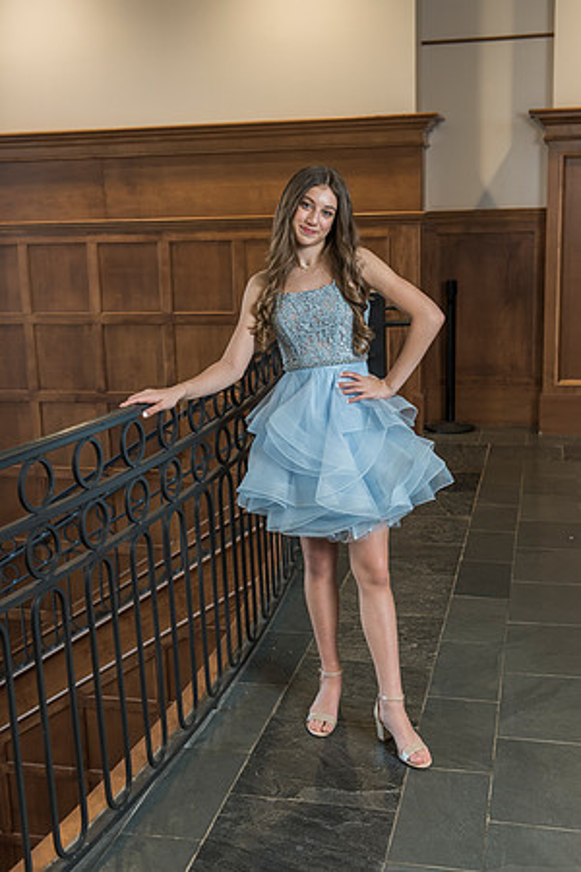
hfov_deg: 30.5
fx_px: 1065
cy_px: 436
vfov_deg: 44.5
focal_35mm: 44
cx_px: 290
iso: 800
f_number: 4
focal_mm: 44
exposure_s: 1/125
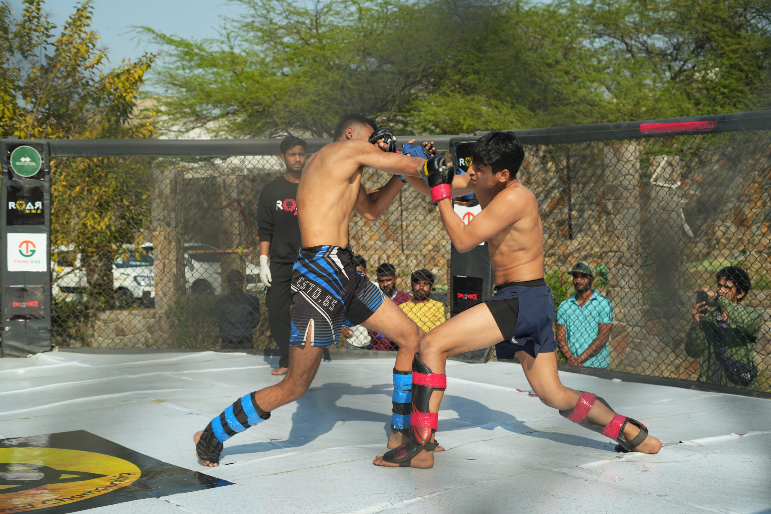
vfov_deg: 27.0
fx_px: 1071
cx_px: 386
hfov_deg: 39.6
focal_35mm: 50
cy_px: 257
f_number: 4.5
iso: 125
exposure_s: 1/400
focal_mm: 50
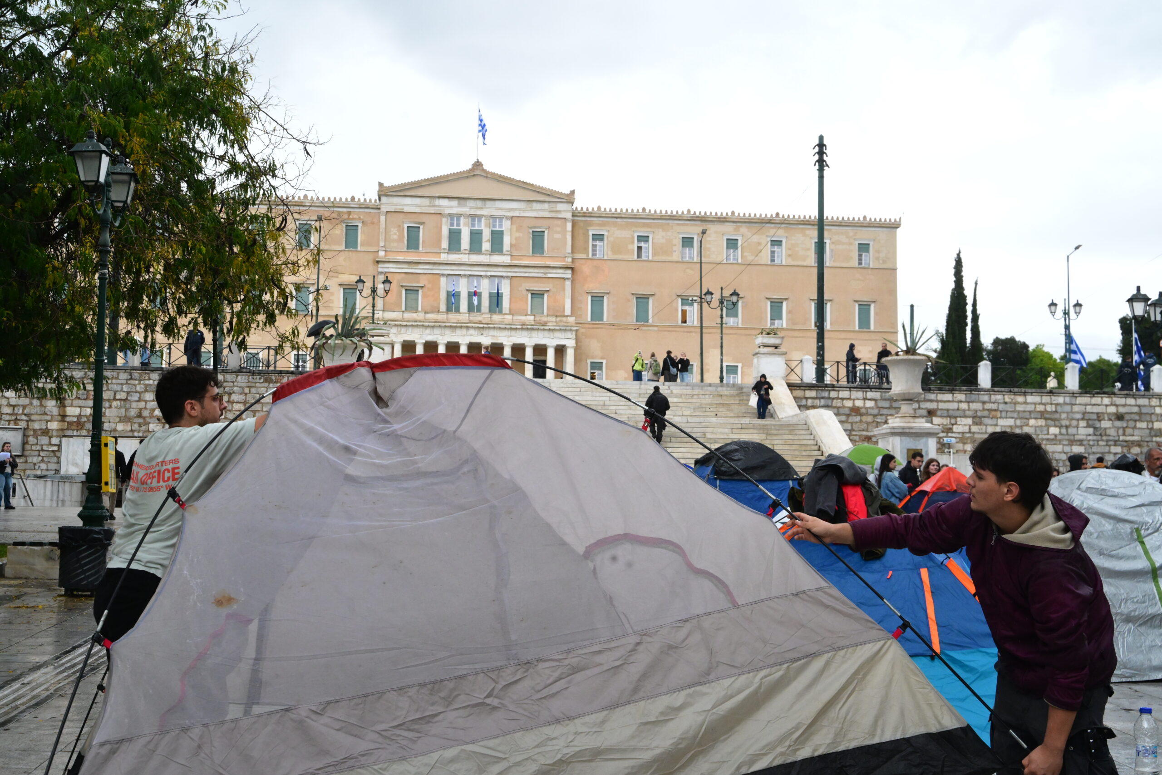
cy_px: 388
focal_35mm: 43
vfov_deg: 31.2
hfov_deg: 45.4
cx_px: 581
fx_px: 1388
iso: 4000
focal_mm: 43
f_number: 10
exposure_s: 1/640
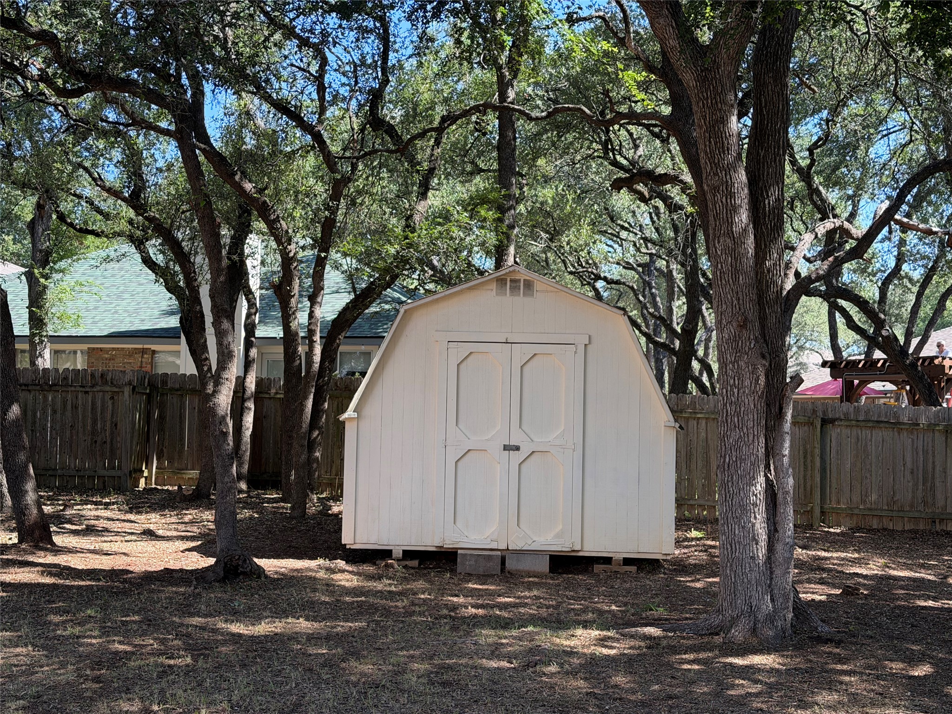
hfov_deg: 39.7
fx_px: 1320
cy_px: 357
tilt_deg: +3.7
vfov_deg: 30.3
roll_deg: -0.2
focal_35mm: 48
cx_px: 476
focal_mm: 6.76
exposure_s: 1/631
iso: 80
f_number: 1.78
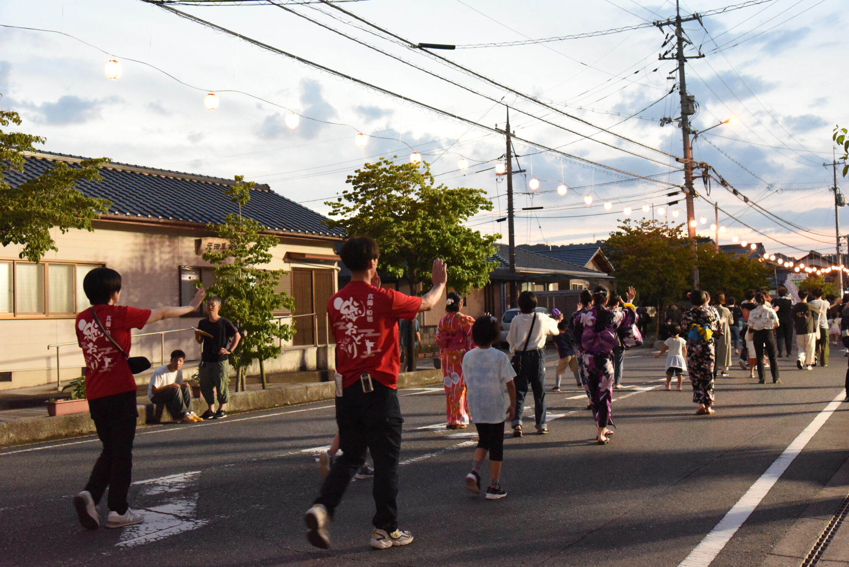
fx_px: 896
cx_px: 424
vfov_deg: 35.1
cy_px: 284
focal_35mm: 38
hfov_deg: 50.7
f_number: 8
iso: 12800
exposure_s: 1/60
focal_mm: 38
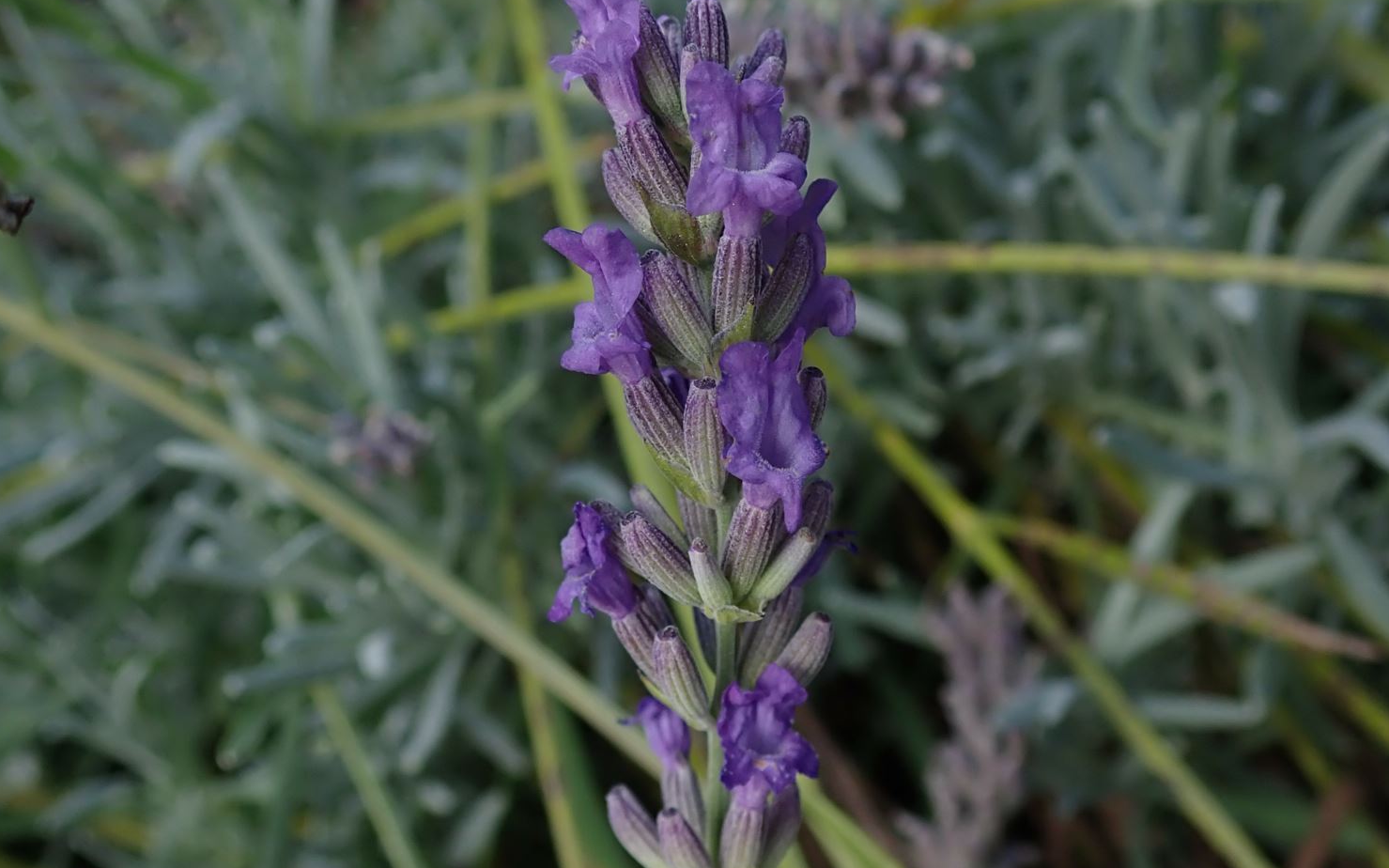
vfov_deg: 29.9
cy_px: 433
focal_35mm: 43
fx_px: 1628
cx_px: 700
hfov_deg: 46.2
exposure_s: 1/200
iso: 100
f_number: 3.2
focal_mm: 5.5
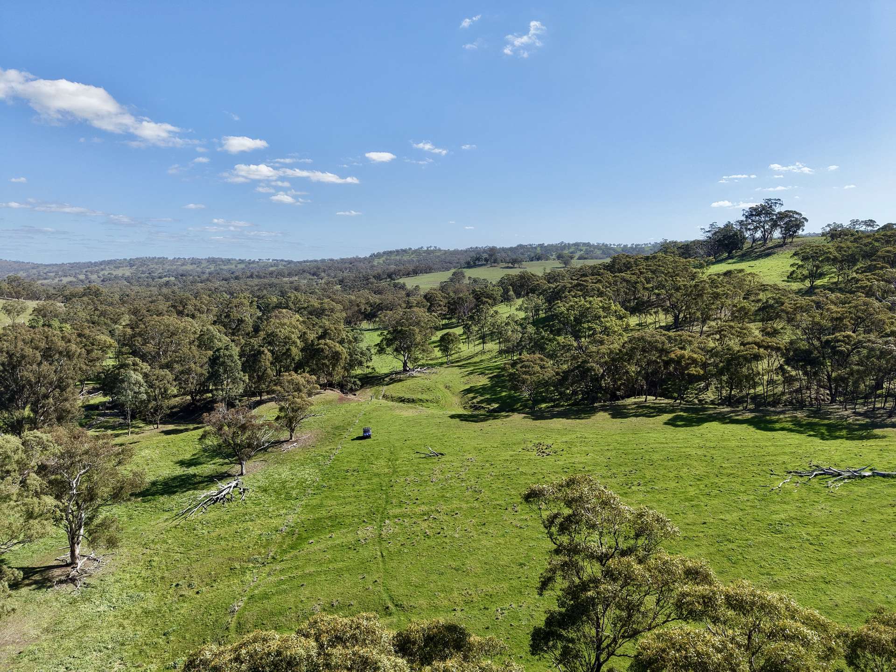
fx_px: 621
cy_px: 336
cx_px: 448
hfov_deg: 71.6
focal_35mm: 24
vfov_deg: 56.8
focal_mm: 8.67
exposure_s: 1/4000
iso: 190
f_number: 1.8
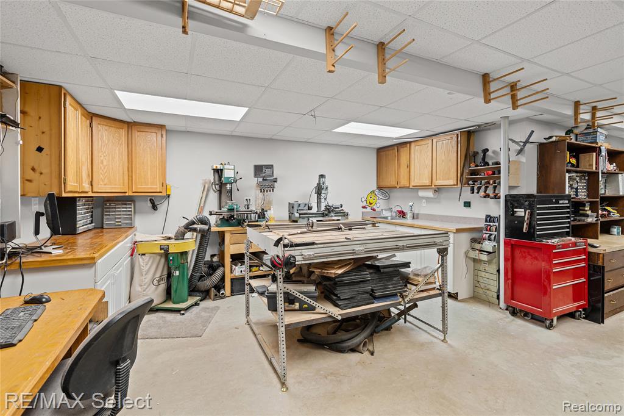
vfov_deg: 73.7
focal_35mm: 16
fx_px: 277
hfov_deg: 96.8
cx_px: 312
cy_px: 208
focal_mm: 16
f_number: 3.5
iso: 200
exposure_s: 1/30
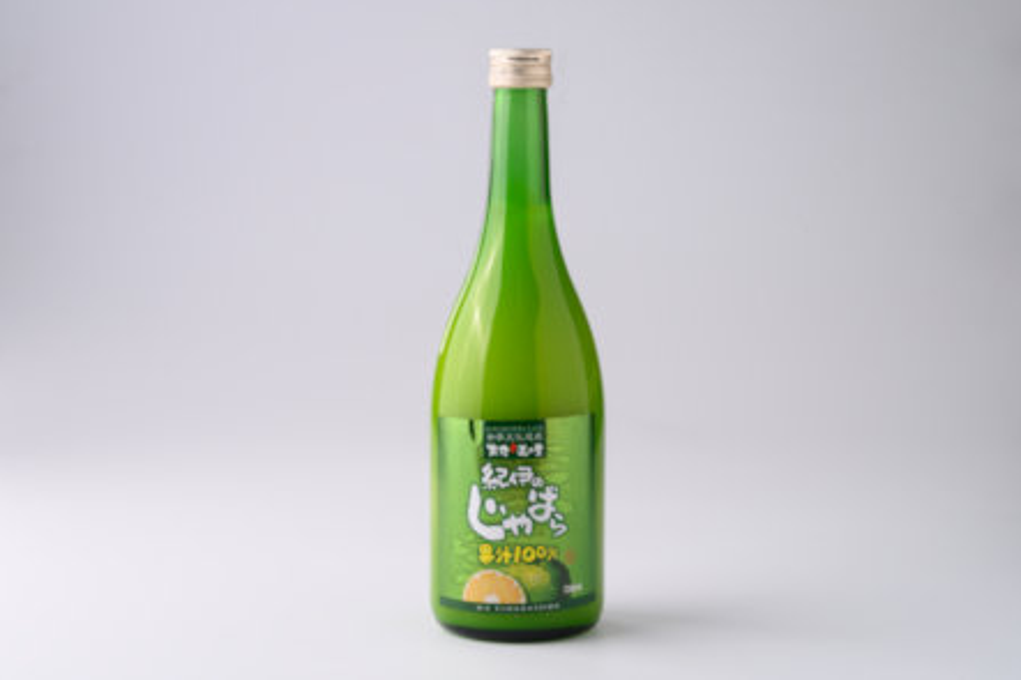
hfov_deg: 28.5
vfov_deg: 19.2
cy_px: 338
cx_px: 516
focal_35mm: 71
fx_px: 2013
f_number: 19
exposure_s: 1/125
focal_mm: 70
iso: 200
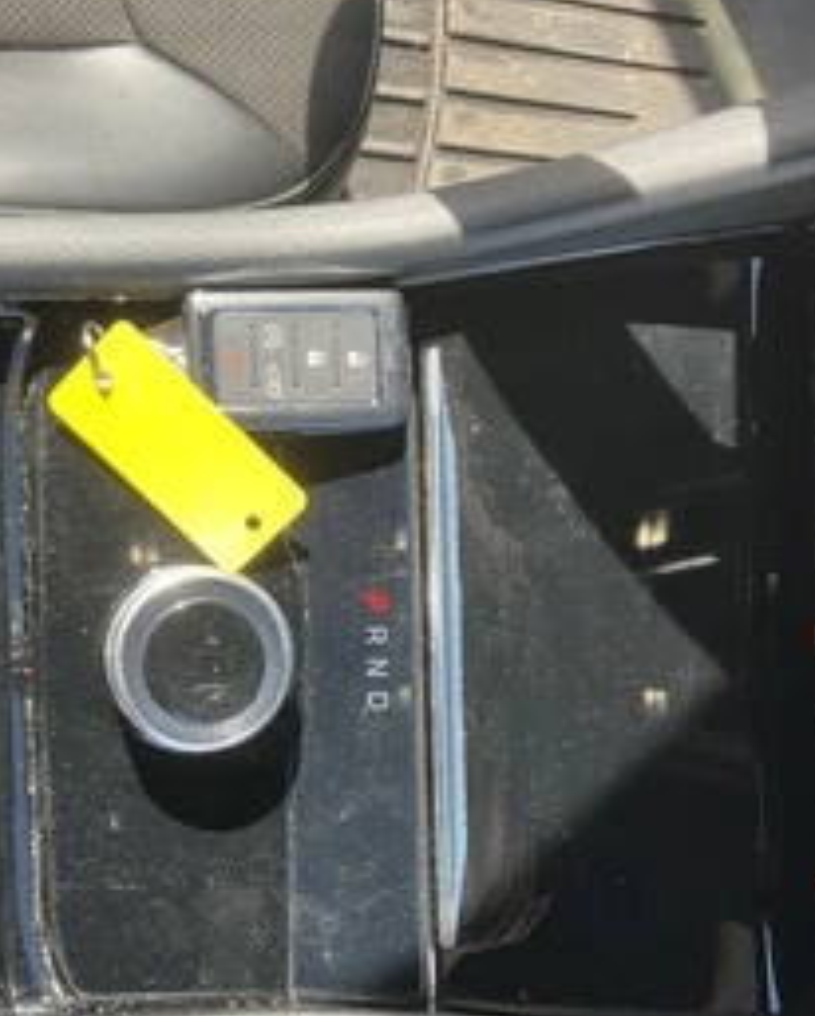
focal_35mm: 44
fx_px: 1325
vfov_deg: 41.7
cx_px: 301
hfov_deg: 34.0
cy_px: 636
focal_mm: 3
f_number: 1.8
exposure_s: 1/122
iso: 20
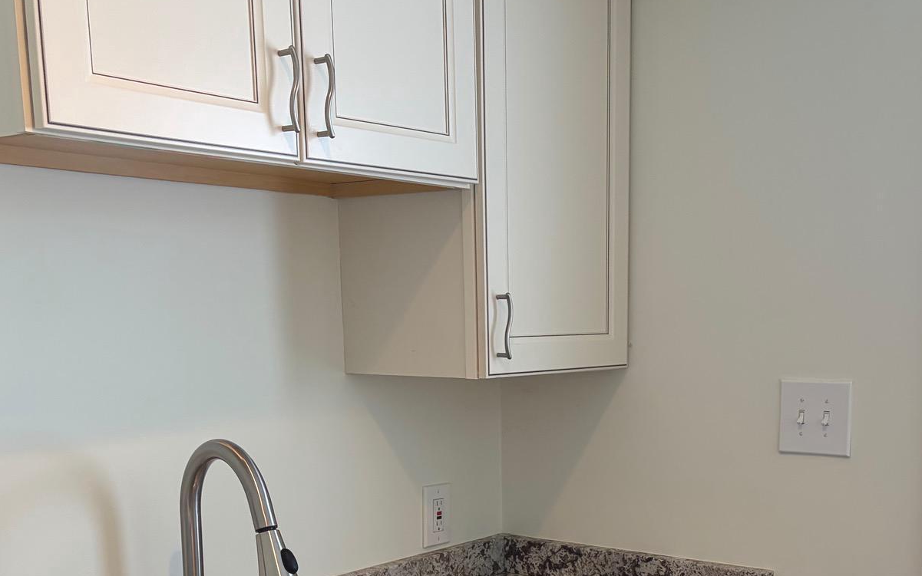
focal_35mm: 47
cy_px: 493
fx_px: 1181
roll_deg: +0.3
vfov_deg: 26.7
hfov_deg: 42.3
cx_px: 576
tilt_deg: -8.6
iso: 125
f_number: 1.6
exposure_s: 1/138
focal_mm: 5.96
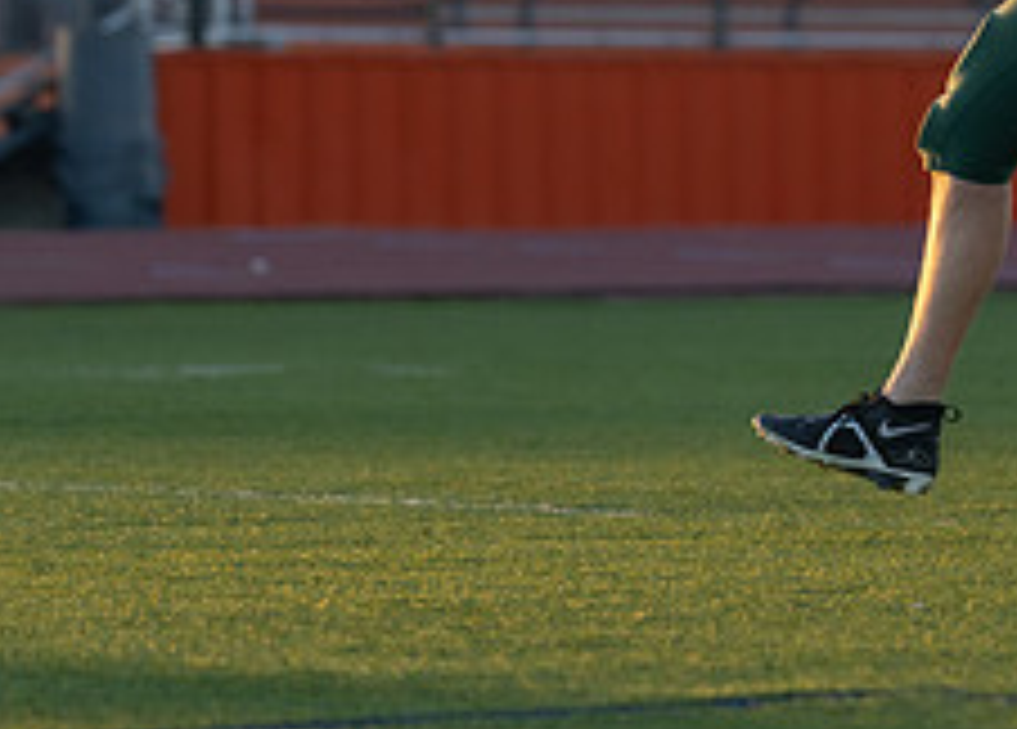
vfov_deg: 4.1
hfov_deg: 5.7
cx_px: 976
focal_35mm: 351
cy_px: -72
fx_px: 10150
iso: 640
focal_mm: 130
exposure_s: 1/1600
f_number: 2.8
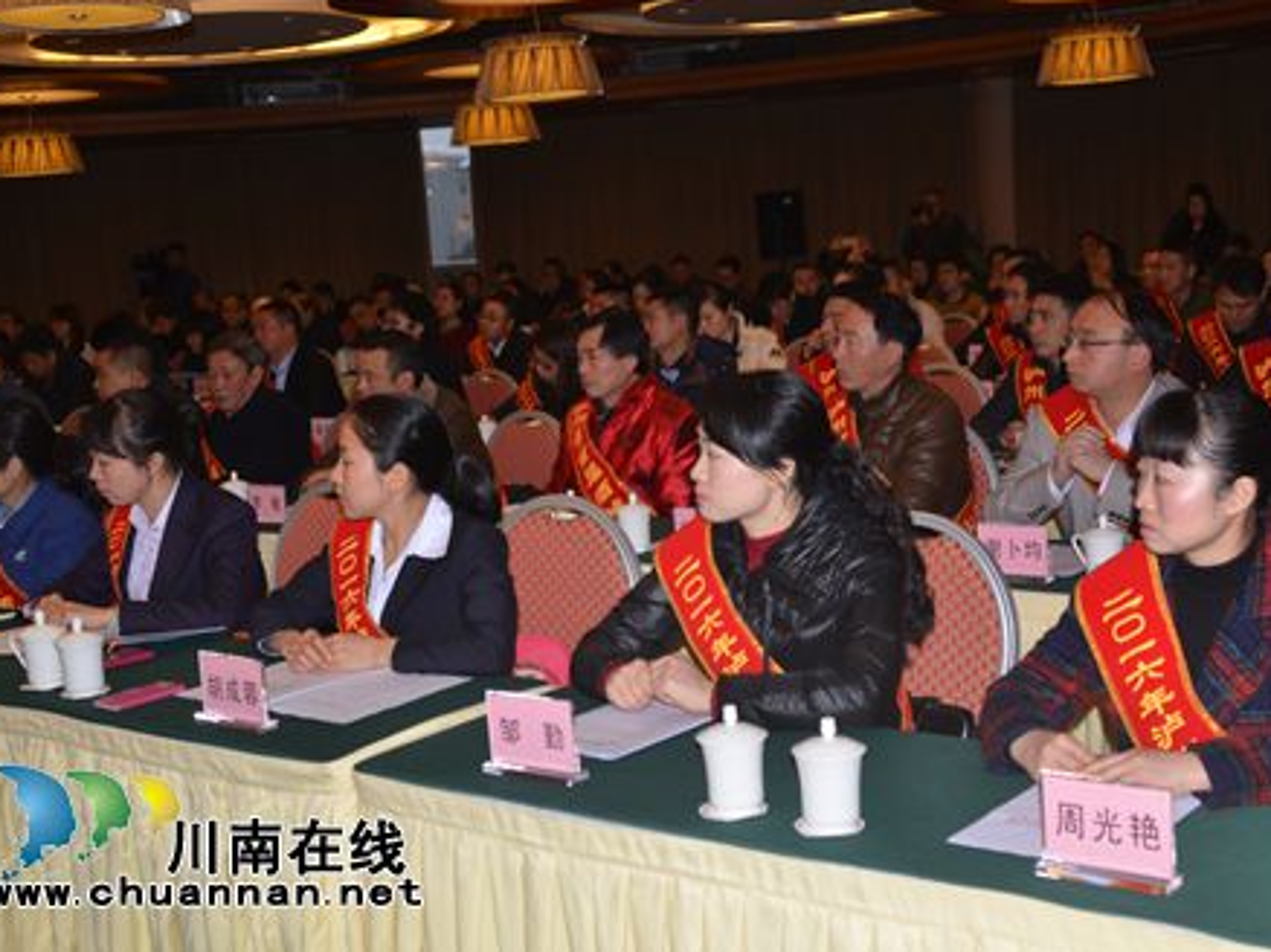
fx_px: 1688
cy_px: 475
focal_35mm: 46
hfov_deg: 41.3
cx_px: 638
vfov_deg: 31.5
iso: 100
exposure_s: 1/60
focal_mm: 28
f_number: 3.5
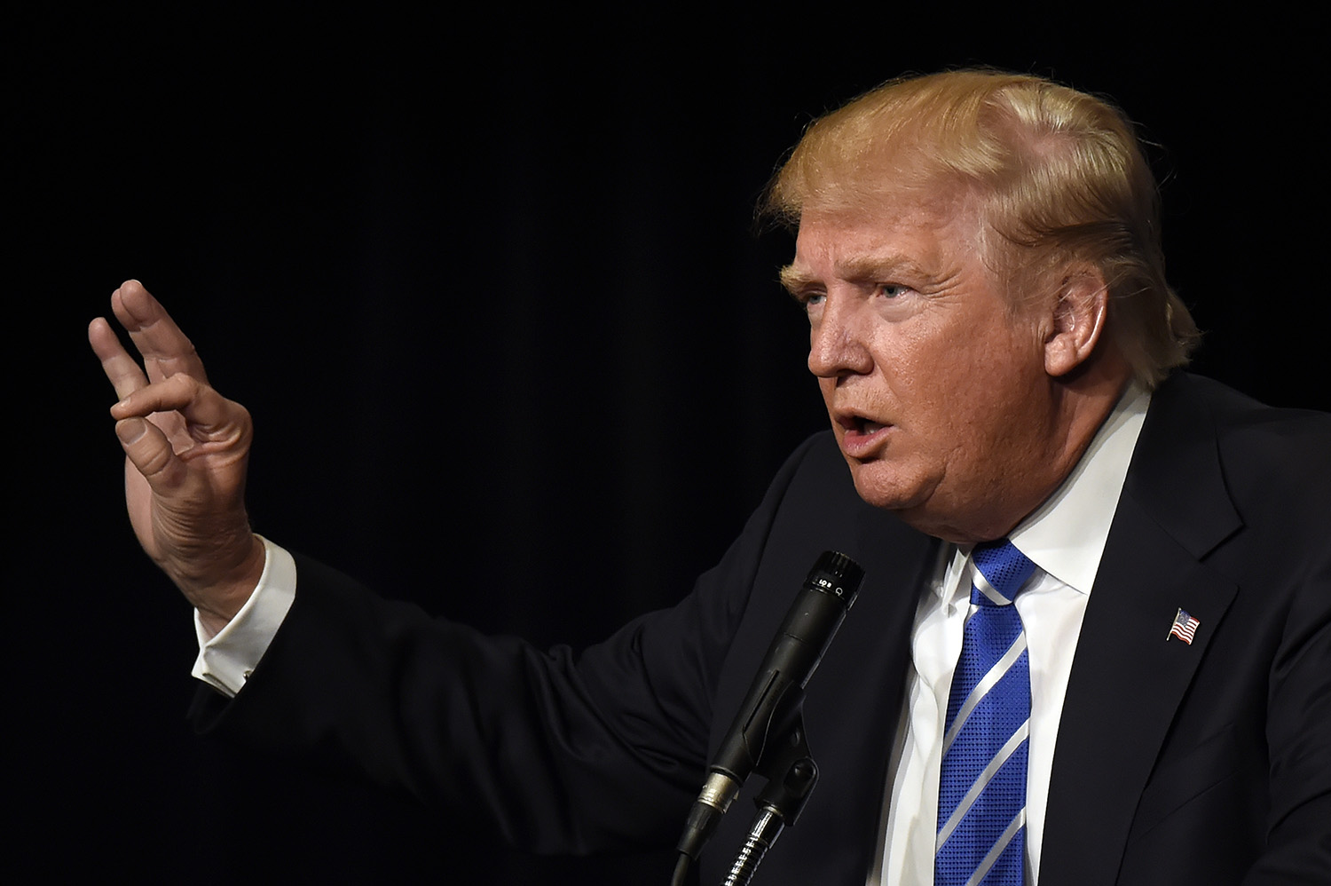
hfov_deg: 5.2
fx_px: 14779
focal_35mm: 400
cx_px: 666
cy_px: 443
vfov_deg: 3.4
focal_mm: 400
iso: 2500
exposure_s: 1/400
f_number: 5
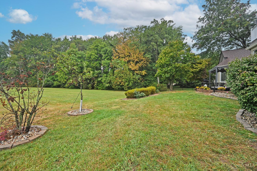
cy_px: 86
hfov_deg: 104.3
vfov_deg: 81.2
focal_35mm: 14
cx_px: 128
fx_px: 100
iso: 200
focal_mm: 14
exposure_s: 1/250
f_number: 5.6
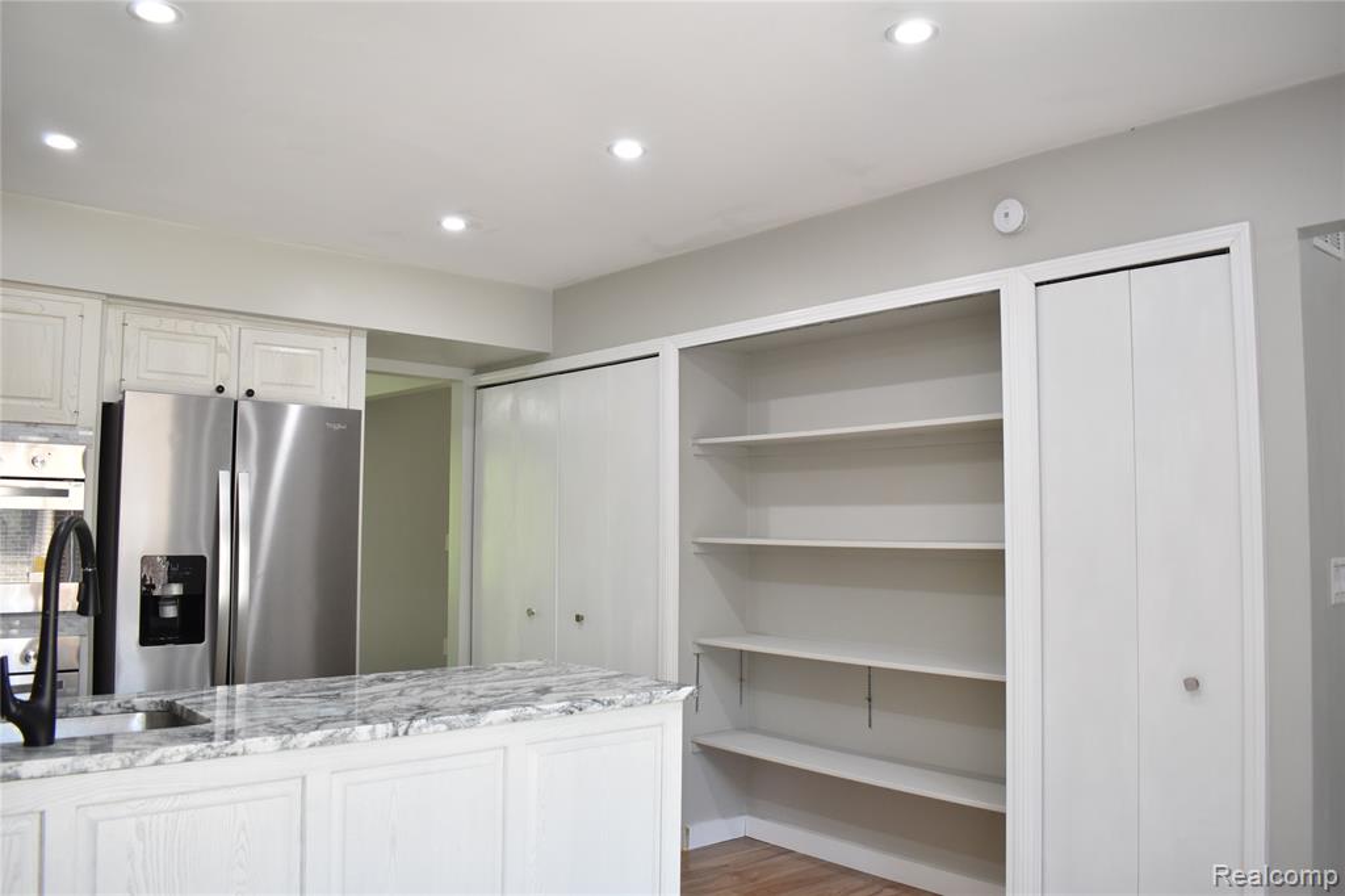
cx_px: 672
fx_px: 1008
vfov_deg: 47.9
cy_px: 448
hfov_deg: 67.4
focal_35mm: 27
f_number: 4.5
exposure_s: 1/160
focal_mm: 18
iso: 800
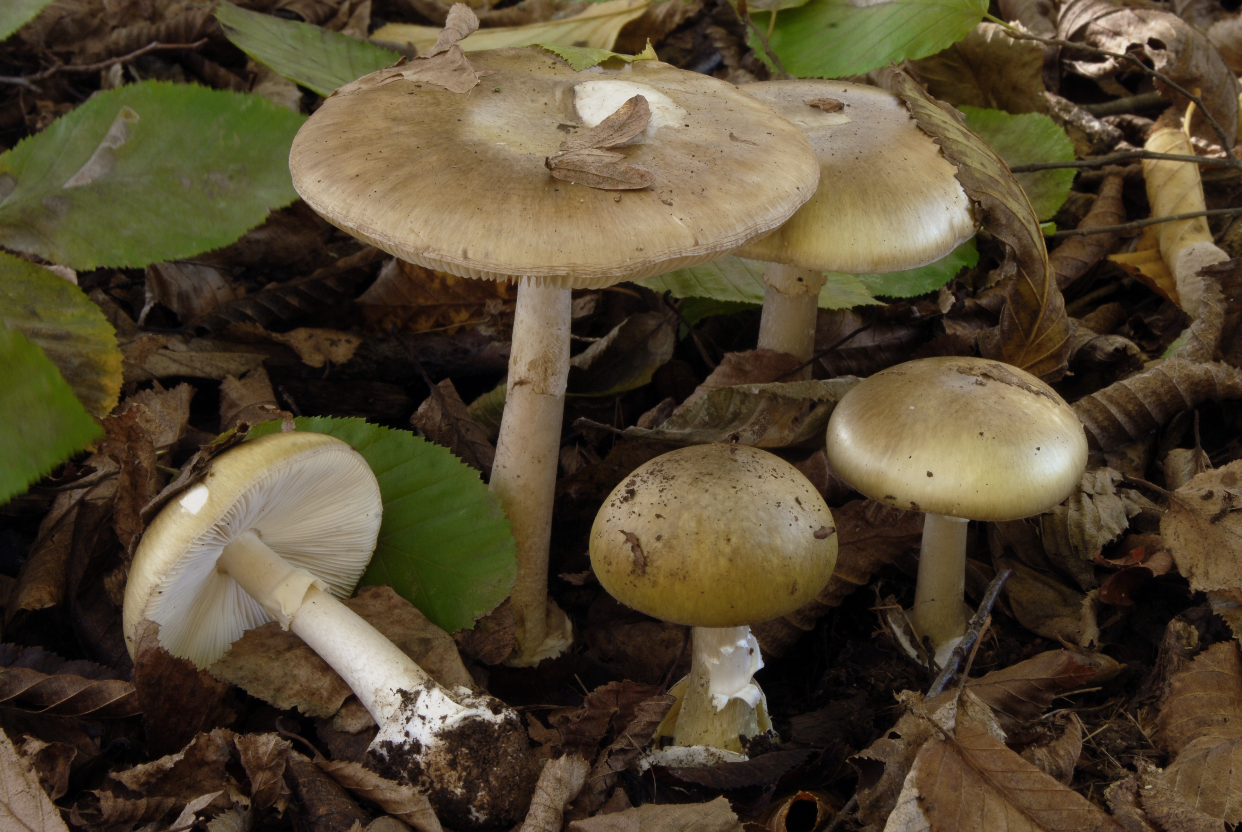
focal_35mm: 99
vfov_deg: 13.9
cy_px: 416
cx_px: 621
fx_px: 3420
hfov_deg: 20.6
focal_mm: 66
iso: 100
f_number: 18
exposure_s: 1
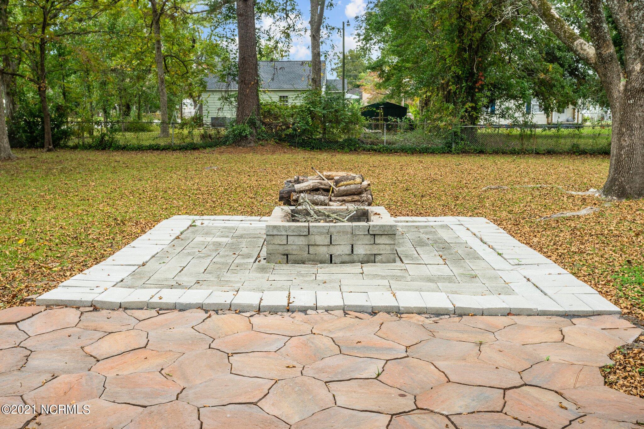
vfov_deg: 36.9
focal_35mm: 36
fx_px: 644
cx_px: 322
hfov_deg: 53.1
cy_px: 214
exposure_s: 1/50
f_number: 9
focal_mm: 36
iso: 200
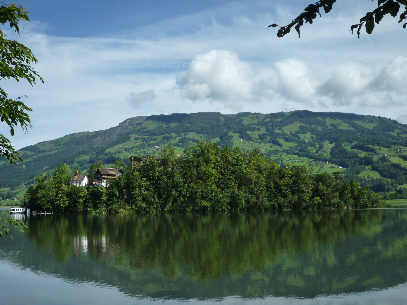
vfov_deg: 30.9
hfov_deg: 40.4
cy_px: 152
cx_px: 204
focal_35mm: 47
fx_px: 553
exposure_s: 1/800
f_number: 4.3
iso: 125
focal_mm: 8.3
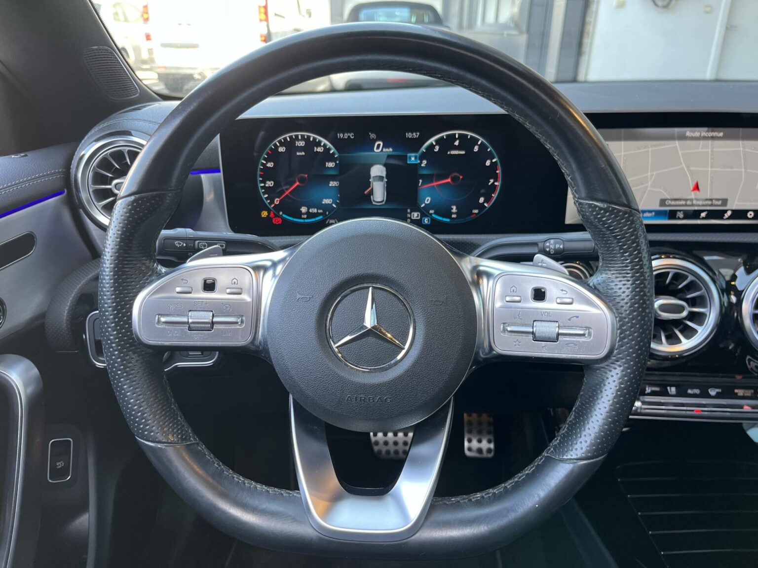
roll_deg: -0.8
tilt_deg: -23.8
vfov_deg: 53.1
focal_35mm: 26
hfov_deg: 67.3
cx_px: 379
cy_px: 284
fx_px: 569
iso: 100
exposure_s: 1/114
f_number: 1.6
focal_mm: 5.1
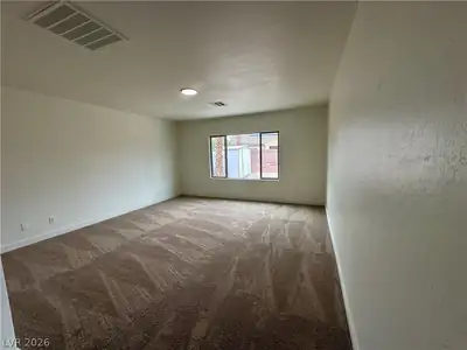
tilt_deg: -6.0
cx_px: 234
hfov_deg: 102.1
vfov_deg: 85.7
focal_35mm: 14
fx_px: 189
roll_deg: +1.4
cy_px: 175
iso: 50
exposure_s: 1/120
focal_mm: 2.22
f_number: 2.2
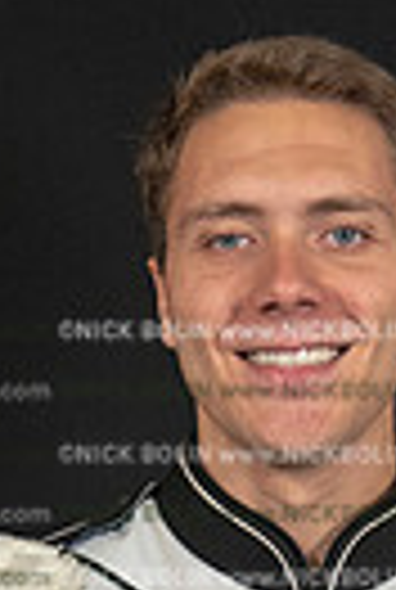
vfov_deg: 14.3
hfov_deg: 10.1
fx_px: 2248
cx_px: 261
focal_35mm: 137
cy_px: 761
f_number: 5.6
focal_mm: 40
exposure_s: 1/640
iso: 2000
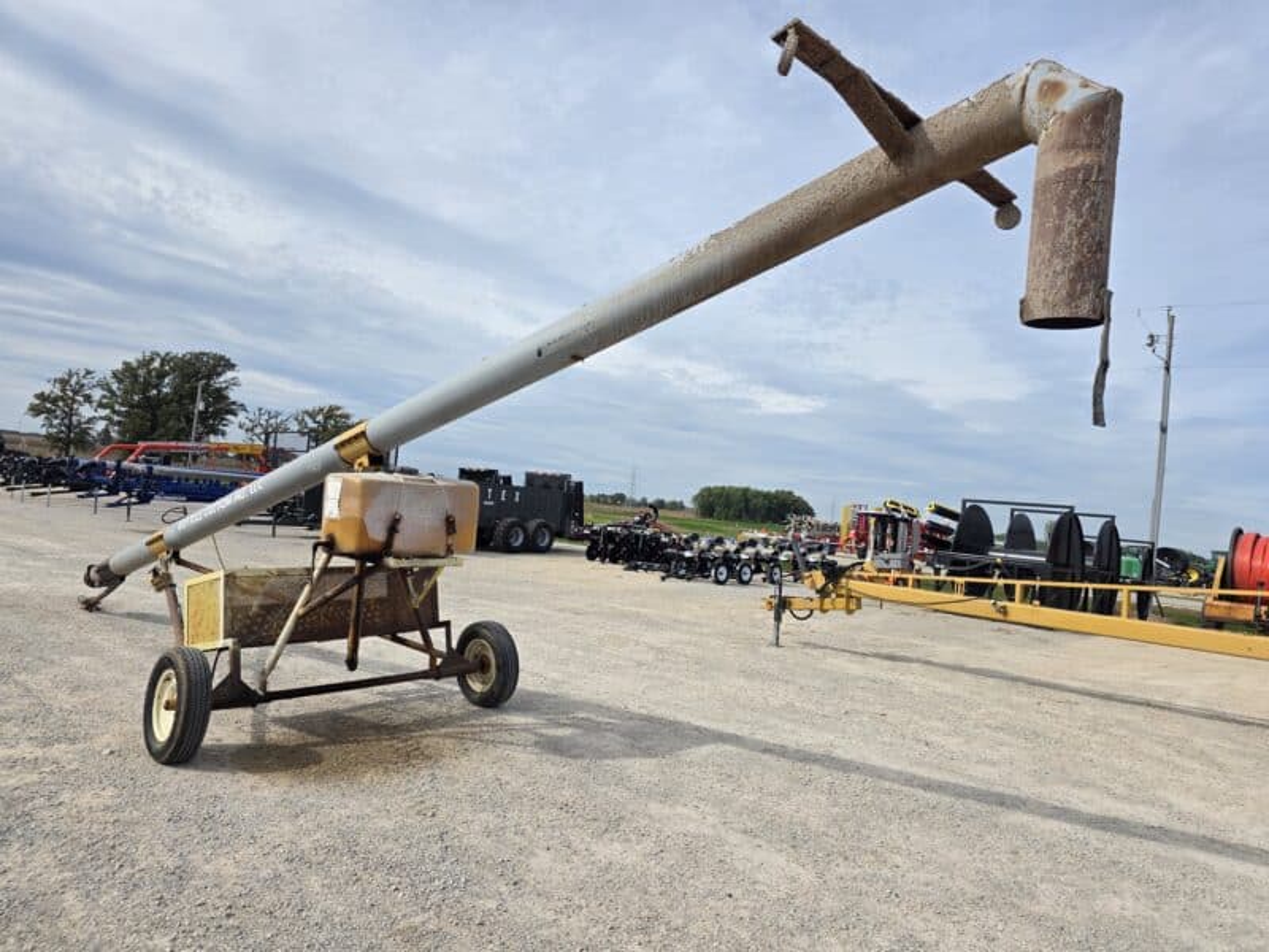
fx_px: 843
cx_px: 634
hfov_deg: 73.9
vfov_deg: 58.9
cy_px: 476
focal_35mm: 23
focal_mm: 6.3
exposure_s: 1/7944
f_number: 1.7
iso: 80
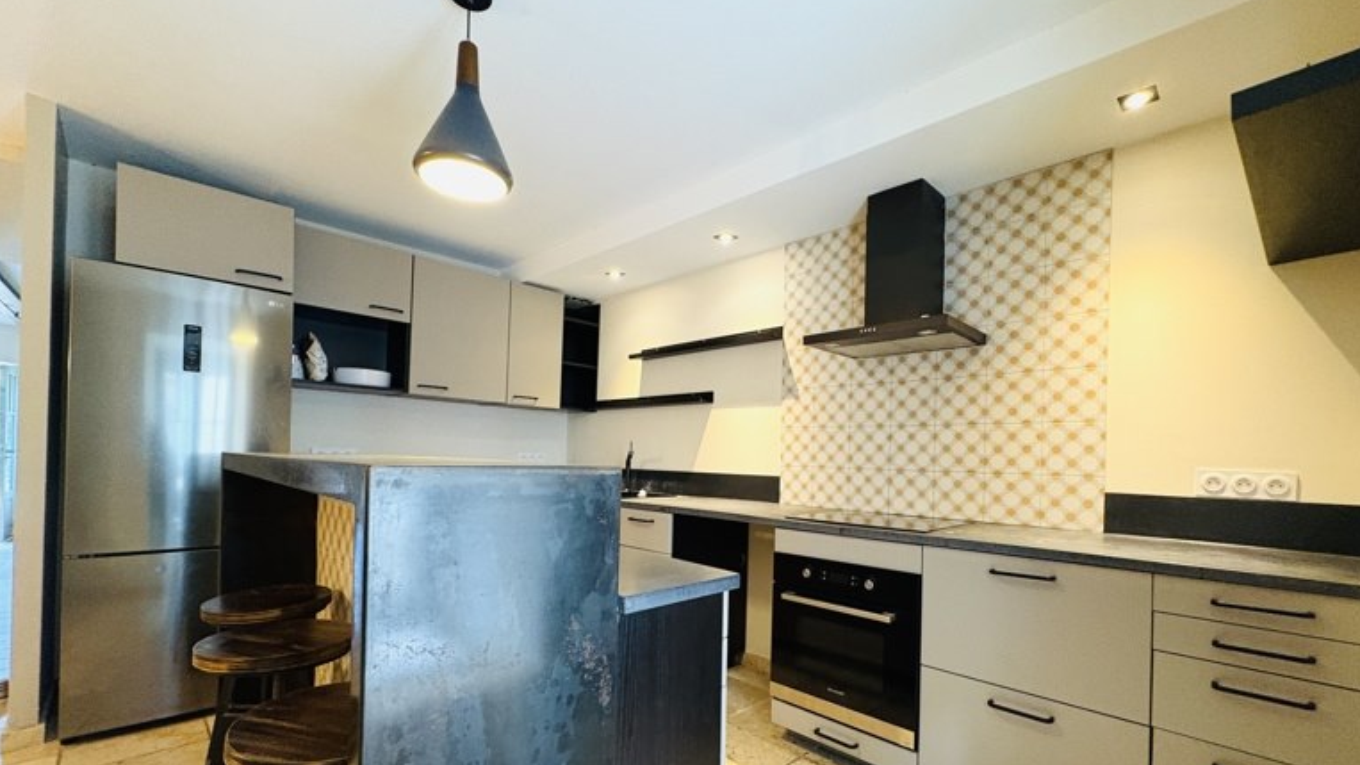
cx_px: 683
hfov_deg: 99.4
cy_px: 458
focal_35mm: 16
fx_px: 577
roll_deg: -0.9
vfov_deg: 66.4
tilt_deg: +1.0
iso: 500
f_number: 2.2
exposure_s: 1/50
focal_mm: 2.22
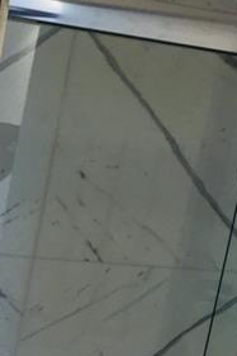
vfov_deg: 15.0
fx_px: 1275
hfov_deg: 9.6
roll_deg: -5.2
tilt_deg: -14.7
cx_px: -302
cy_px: 493
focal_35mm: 129
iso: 32
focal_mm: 4.15
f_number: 2.2
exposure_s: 1/30
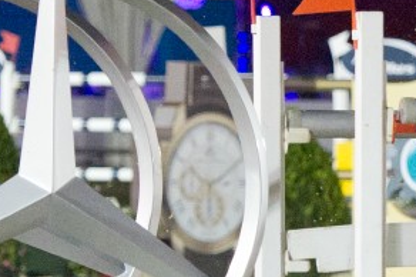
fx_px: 6418
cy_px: 121
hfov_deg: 3.7
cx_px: 682
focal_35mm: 556
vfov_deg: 2.5
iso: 5000
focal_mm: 116
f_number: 2.8
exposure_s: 1/1000
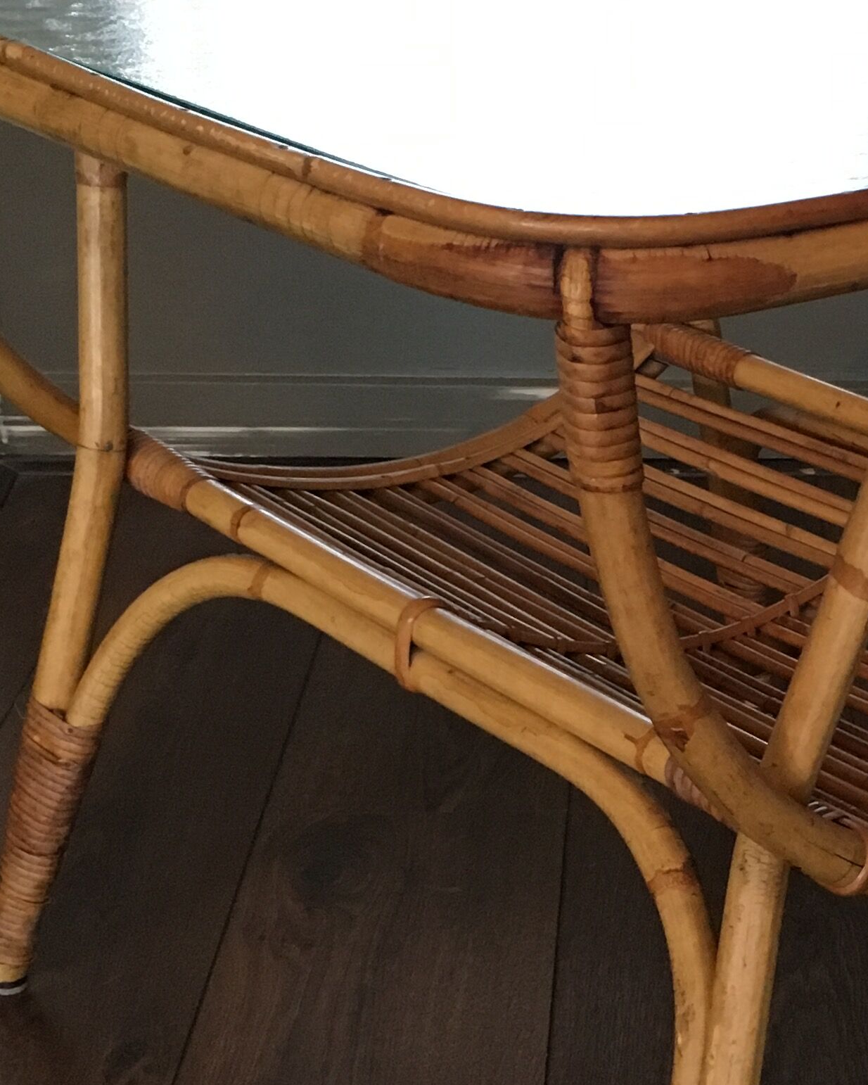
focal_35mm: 74
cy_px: 635
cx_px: 889
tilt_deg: -23.7
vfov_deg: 25.7
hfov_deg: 20.0
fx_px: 2376
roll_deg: -0.9
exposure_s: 1/17
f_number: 2.2
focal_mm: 4.15
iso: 200
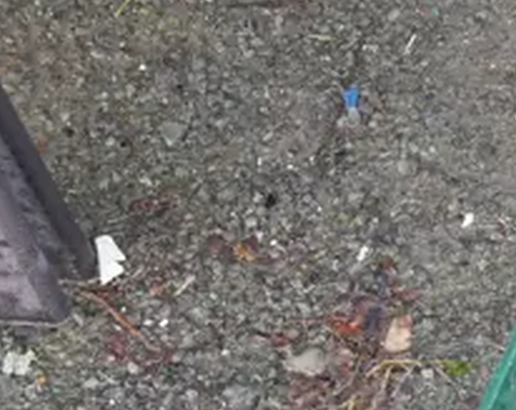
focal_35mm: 175
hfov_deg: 10.1
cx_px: 1060
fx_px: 2667
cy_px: 235
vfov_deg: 8.8
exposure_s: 1/80
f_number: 4
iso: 200
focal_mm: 18
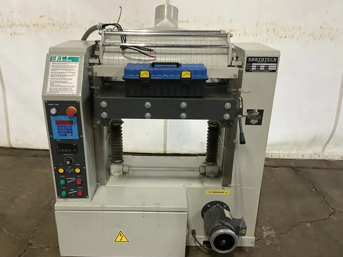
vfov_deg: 44.2
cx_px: 167
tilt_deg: -22.9
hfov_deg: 56.8
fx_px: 317
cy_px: 132
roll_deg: -1.8
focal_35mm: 32
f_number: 1.8
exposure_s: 1/60
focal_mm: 3
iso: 250
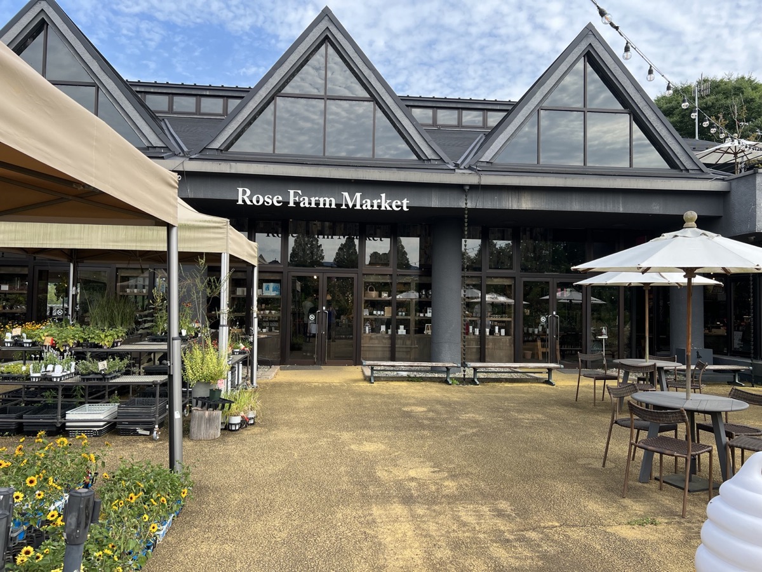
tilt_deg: +3.2
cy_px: 286
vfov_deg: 53.1
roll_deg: -0.8
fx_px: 572
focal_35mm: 26
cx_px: 381
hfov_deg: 67.3
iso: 50
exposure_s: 1/1135
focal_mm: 5.7
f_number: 1.5
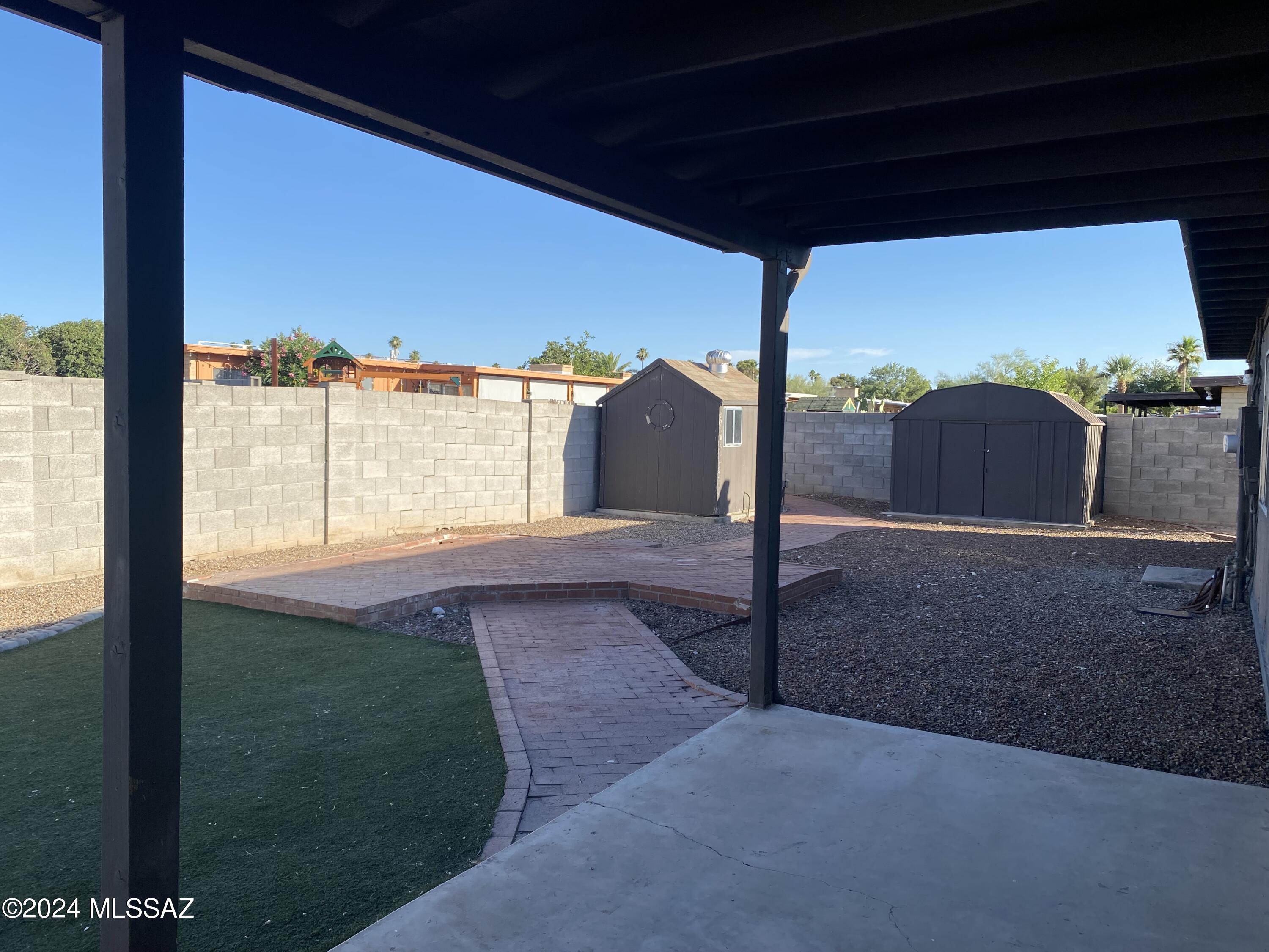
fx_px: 953
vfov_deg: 53.1
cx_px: 634
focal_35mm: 26
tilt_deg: -1.8
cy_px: 476
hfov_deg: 67.3
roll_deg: -1.4
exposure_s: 1/1629
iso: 32
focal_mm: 4.25
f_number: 1.8
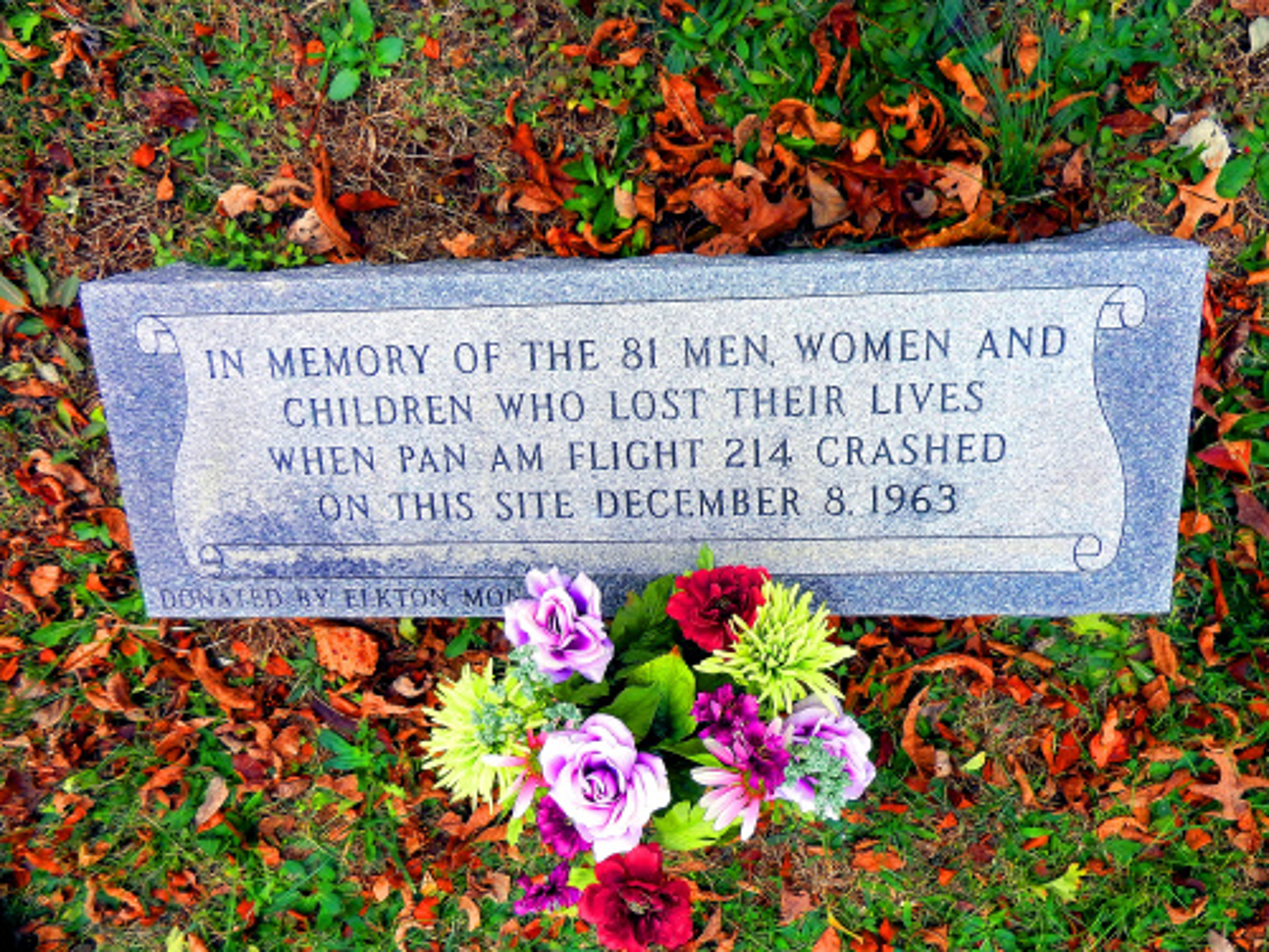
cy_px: 476
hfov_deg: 61.7
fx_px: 1063
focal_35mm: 29
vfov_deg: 48.2
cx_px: 634
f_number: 3.6
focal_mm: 5.1
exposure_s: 1/400
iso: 160
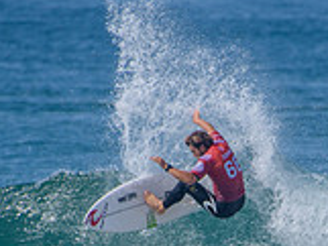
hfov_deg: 1.1
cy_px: 320
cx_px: 226
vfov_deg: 0.9
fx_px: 16433
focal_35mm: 1733
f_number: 5.6
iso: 160
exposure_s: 1/2000
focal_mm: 500
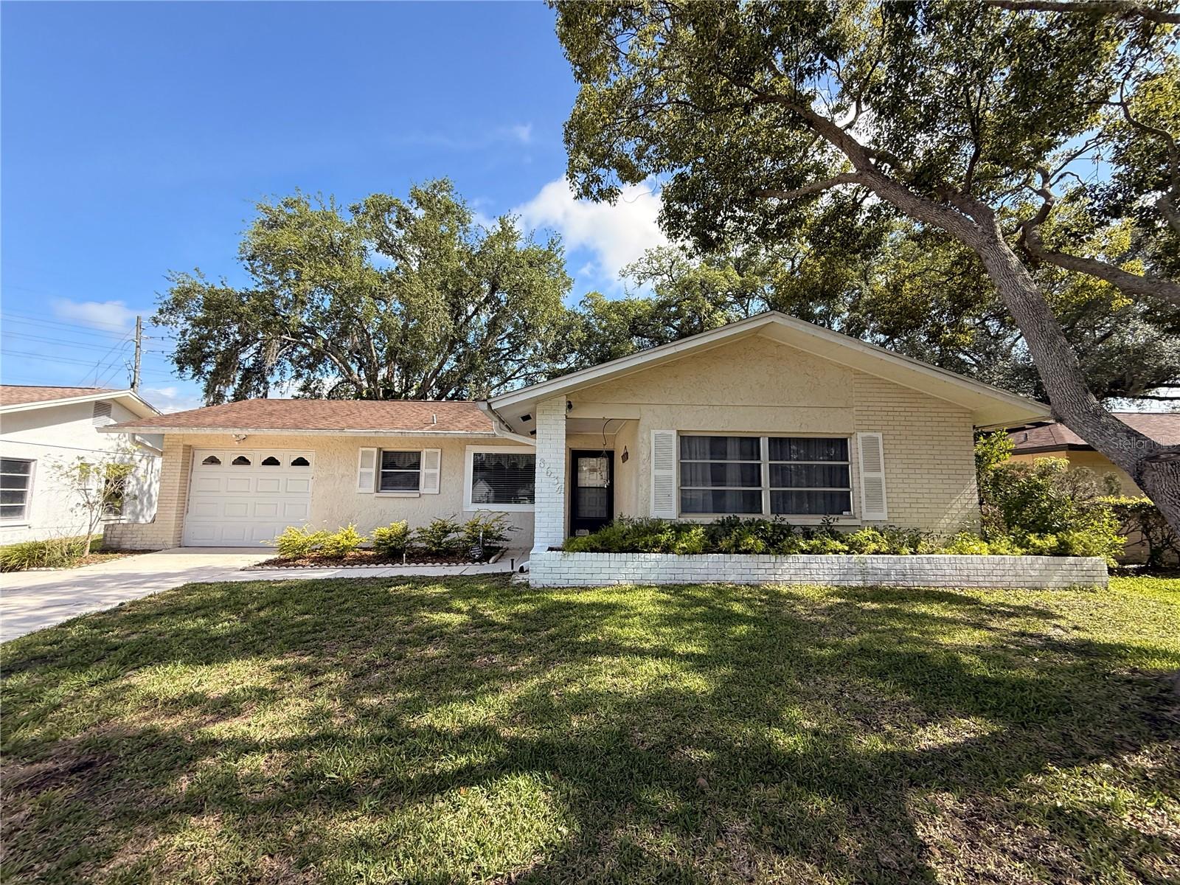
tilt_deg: +7.6
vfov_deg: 85.7
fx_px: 477
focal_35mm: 14
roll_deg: +2.3
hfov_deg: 102.1
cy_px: 442
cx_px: 590
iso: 64
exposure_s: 1/901
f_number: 2.2
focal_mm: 2.22
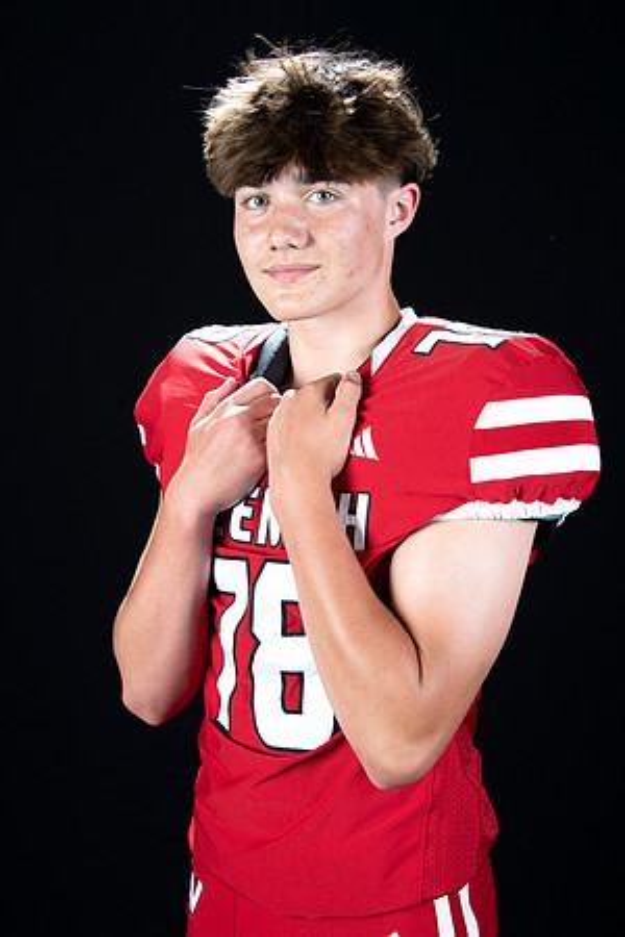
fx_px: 1510
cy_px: 468
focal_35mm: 58
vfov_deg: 34.5
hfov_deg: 23.4
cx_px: 312
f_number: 9
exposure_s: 1/160
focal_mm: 58
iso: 320
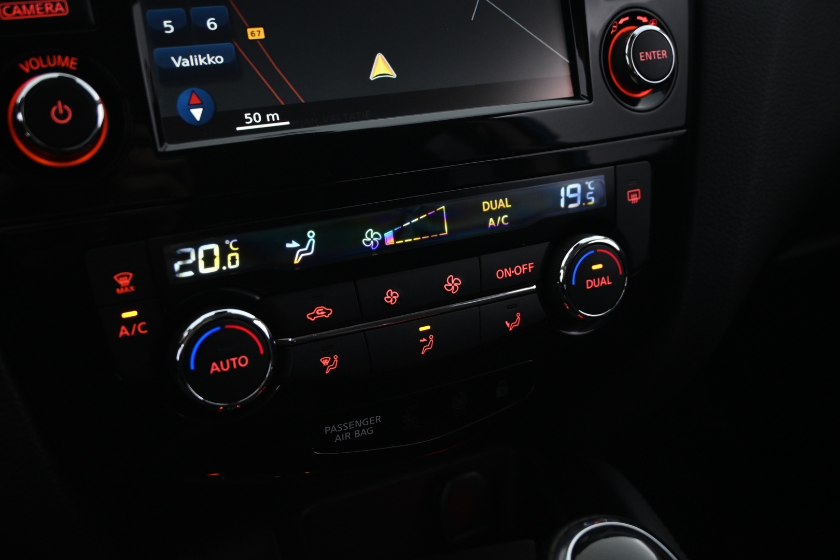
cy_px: 280
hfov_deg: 52.2
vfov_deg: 36.2
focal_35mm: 37
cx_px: 420
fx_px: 857
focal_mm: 24.5
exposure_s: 1/15
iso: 1600
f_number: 4.2
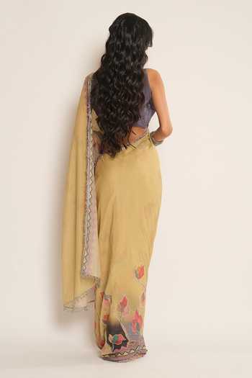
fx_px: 588
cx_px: 126
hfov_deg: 24.2
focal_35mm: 56
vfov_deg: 35.6
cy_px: 189
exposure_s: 1/160
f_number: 9
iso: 640
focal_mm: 37.6
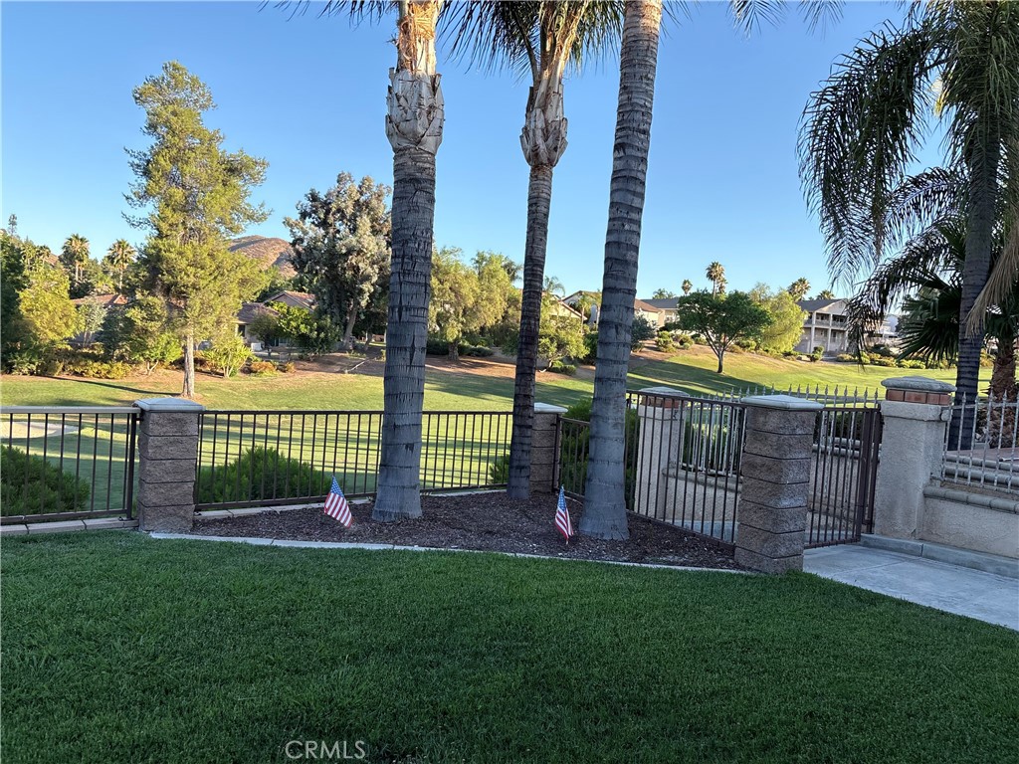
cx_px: 510
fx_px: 765
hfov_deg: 67.3
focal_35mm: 26
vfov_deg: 53.1
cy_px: 382
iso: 50
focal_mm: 5.96
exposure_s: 1/850
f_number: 1.6
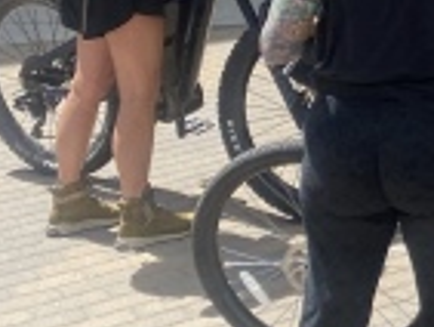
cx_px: 828
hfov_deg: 14.3
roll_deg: +0.1
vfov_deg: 12.0
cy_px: -176
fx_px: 1481
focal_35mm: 118
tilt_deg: -7.3
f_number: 1.8
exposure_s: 1/1866
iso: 32
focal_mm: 4.25
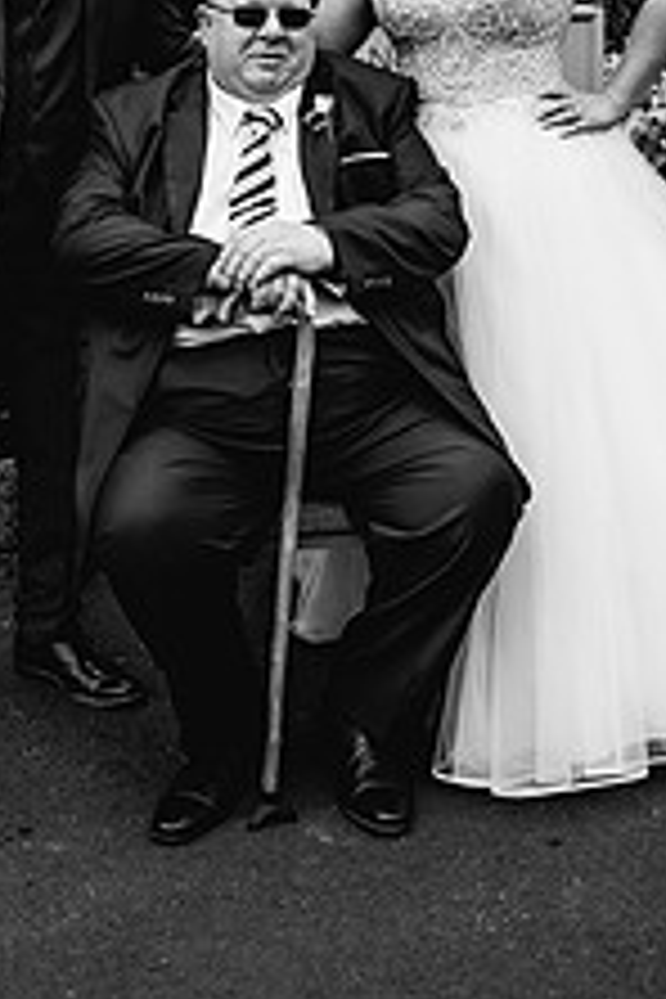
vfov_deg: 26.8
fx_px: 1970
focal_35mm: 71
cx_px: 360
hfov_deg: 19.2
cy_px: -9
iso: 160
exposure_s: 1/500
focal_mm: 35
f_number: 4
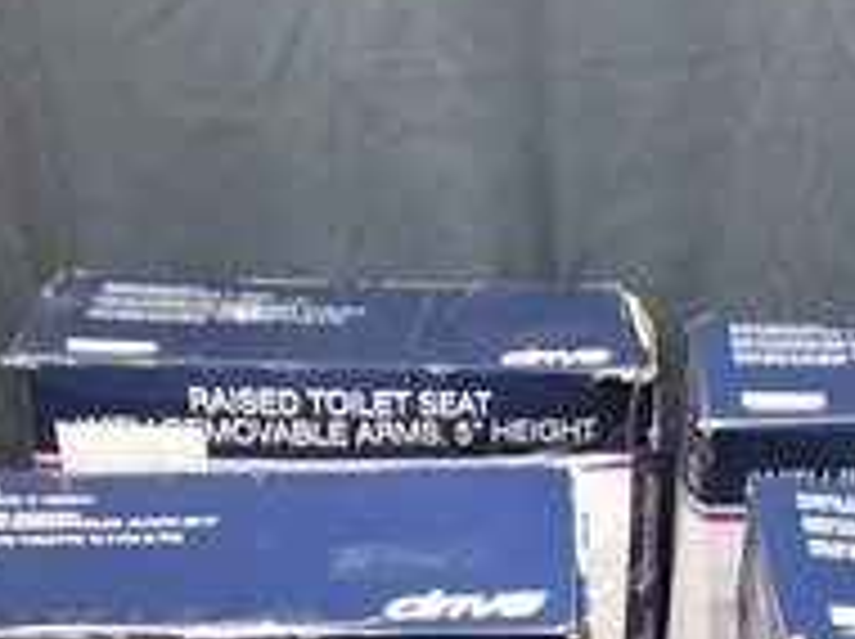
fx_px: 1455
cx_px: 652
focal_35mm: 59
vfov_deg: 23.9
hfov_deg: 32.1
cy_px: 612
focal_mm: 2.91
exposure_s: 1/30
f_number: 1.9
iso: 200
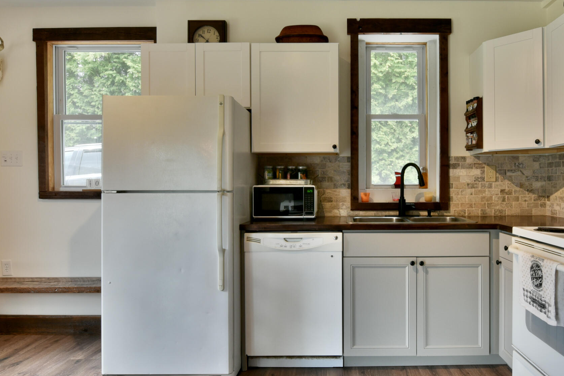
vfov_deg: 51.3
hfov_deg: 70.5
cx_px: 346
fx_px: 392
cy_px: 186
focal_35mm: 25
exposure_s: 1/25
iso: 800
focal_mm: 14
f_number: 11
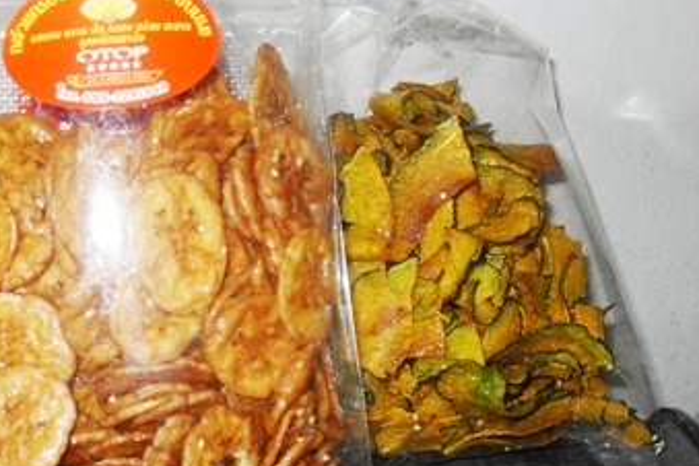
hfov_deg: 41.6
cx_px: 260
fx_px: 913
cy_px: 181
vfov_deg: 28.6
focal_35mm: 47
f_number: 2.8
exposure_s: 1/45
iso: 100
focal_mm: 6.3
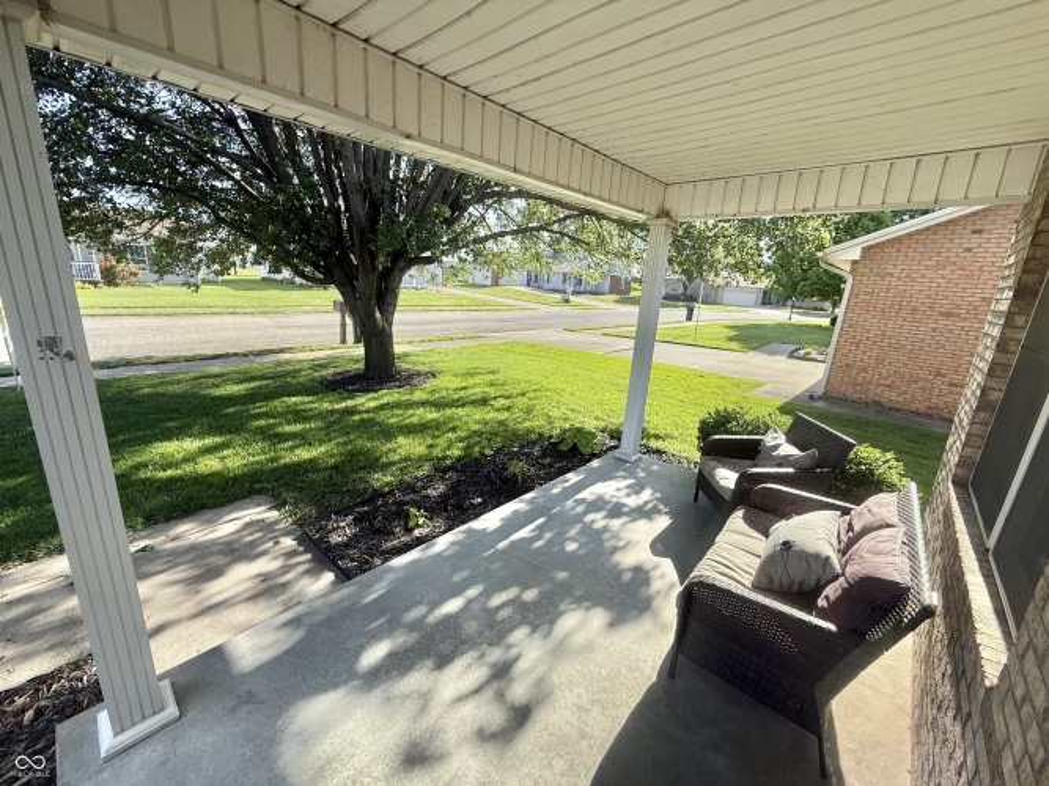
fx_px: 424
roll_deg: -3.6
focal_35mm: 14
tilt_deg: -14.1
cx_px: 524
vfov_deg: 85.7
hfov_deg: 102.1
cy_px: 393
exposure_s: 1/644
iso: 50
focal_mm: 2.22
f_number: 2.2
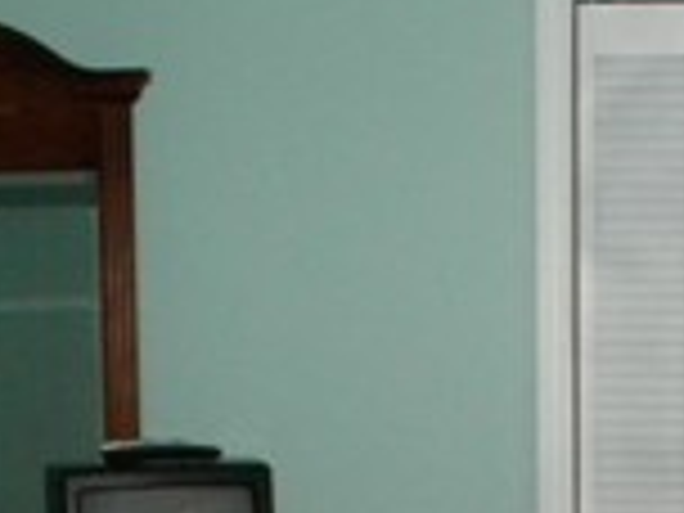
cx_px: 612
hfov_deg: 16.5
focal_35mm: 118
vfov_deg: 11.9
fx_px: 2332
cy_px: 810
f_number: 3.5
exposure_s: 1/26
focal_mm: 5
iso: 400
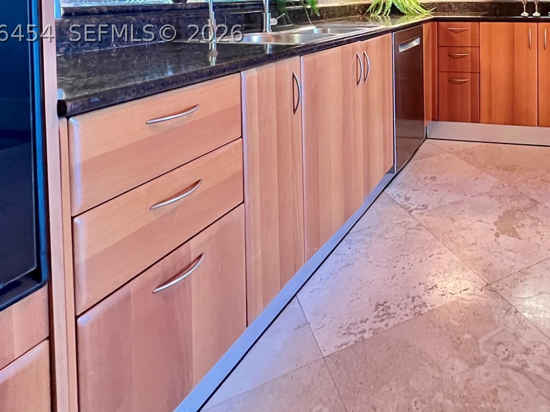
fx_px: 397
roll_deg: +0.5
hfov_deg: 63.0
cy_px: 33
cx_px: 446
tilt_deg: -3.9
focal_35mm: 25
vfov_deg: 48.5
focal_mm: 1.57
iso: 800
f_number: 1.8
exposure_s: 1/40
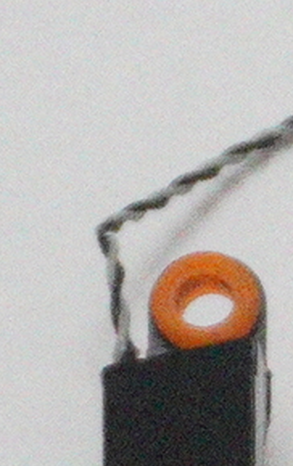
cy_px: 1083
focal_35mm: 447
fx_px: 5694
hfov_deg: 2.9
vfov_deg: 4.6
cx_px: 918
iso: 12800
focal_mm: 34
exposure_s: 1/200
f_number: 5.6
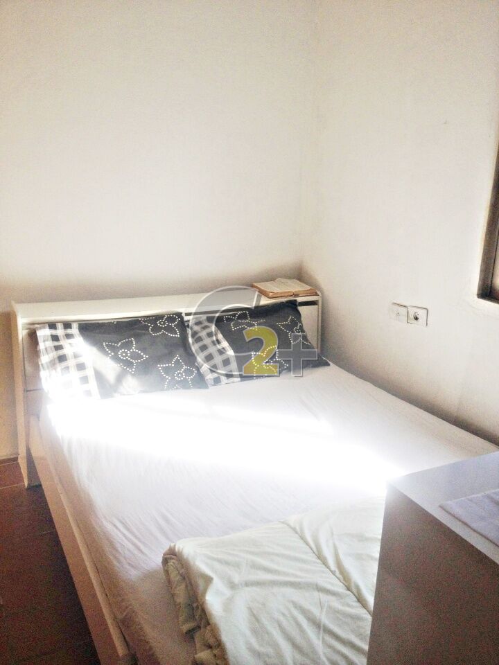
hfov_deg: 40.7
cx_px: 250
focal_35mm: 35
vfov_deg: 52.6
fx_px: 673
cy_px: 332
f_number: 2.4
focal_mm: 4.28
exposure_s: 1/234
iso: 50
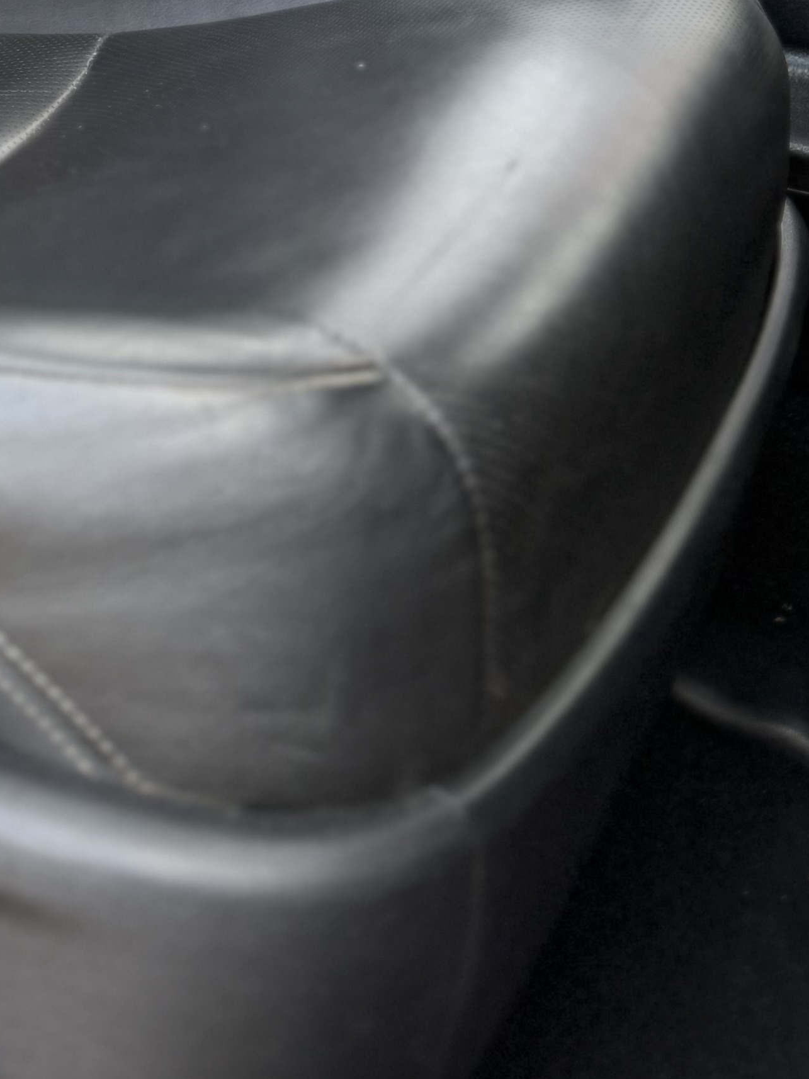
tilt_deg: -5.0
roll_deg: -0.3
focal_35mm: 80
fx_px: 2493
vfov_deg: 20.1
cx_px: -55
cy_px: -652
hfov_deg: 17.8
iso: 100
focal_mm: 6.76
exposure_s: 1/218
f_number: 1.78
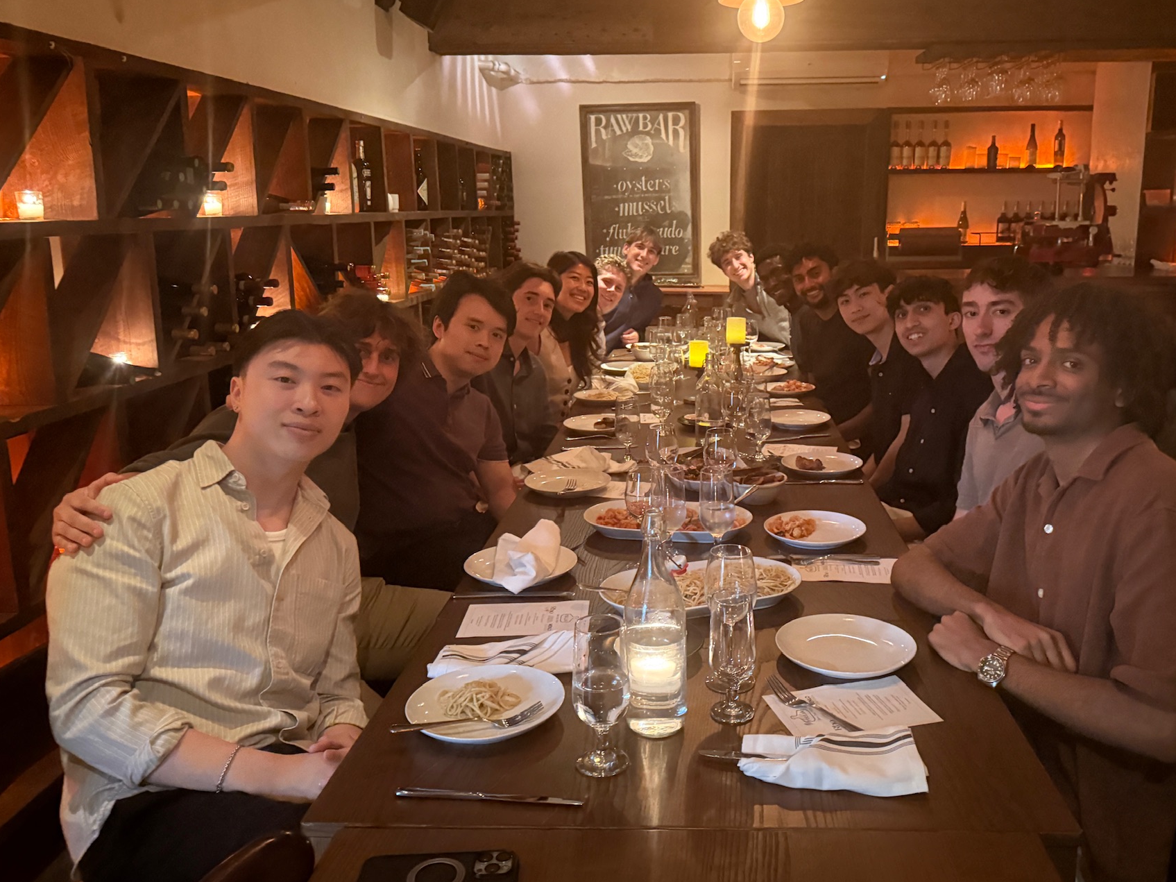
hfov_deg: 61.4
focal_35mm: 29
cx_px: 674
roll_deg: -0.1
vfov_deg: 48.1
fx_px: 985
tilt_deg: -10.2
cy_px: 393
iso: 2000
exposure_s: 1/15
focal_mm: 6.76
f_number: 1.78
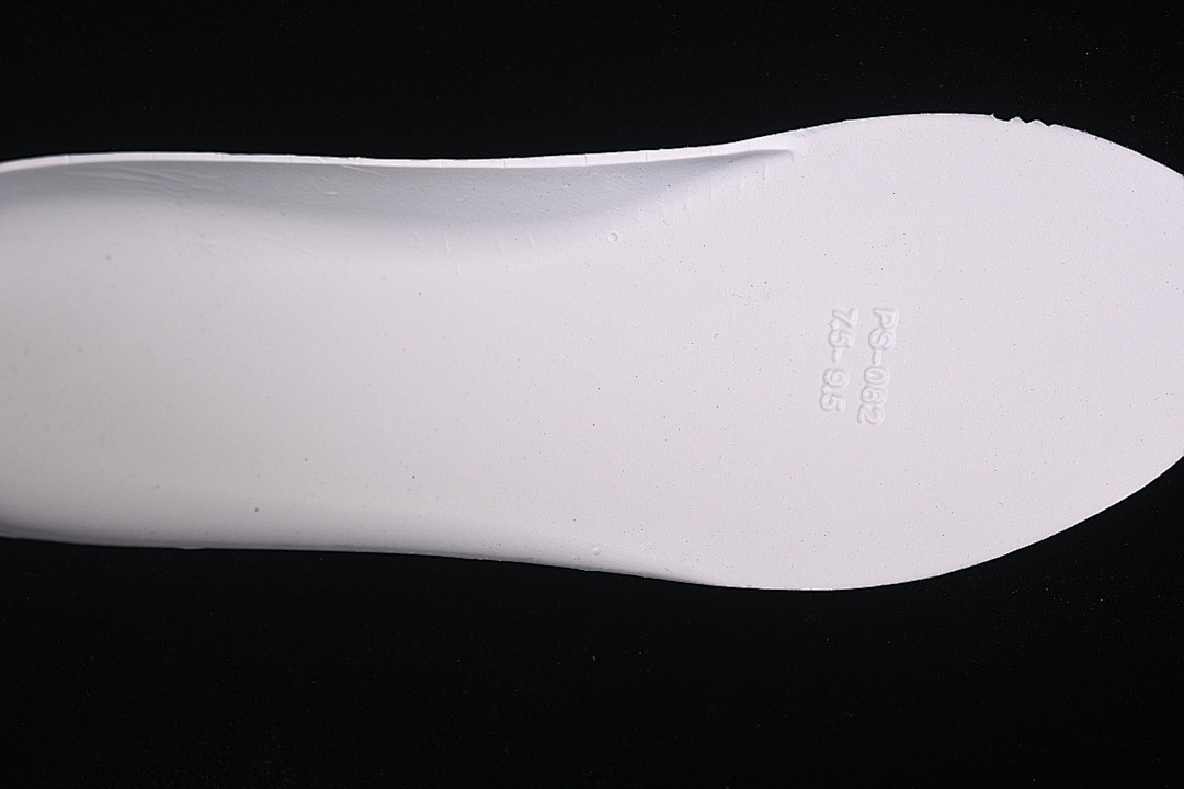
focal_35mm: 75
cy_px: 394
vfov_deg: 18.2
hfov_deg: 27.0
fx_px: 2466
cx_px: 592
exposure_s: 1/100
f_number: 7.1
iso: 160
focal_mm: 50
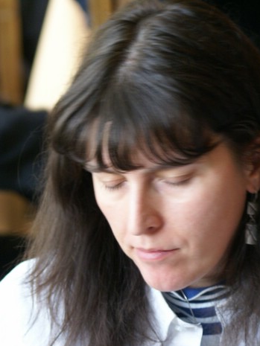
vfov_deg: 8.3
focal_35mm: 239
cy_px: 173
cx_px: 213
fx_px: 2392
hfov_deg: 6.2
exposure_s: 1/20
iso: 400
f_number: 5
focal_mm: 110
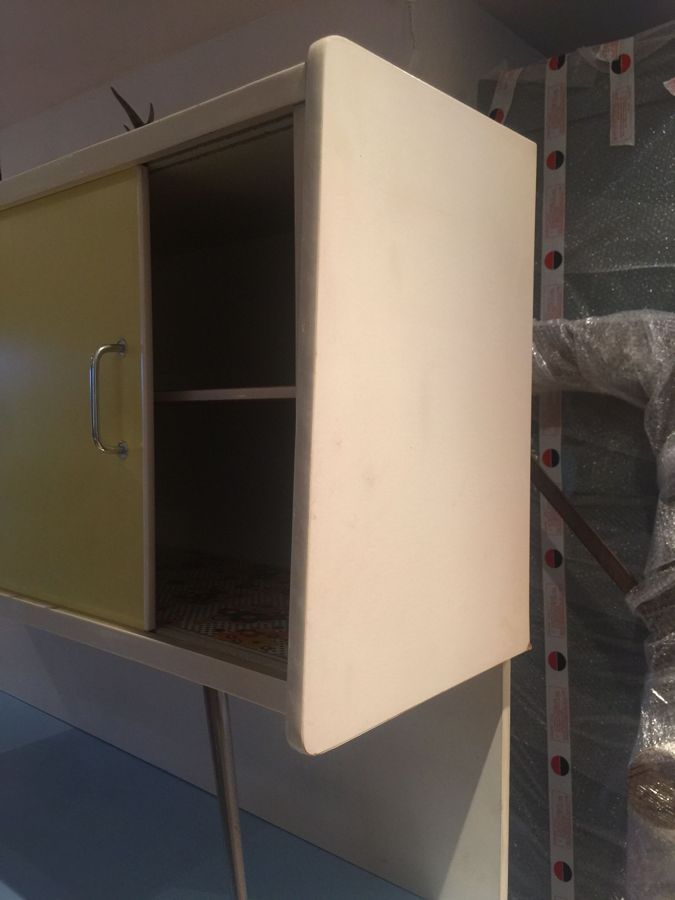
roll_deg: -1.2
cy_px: 450
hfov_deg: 48.2
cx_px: 338
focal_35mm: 29
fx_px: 754
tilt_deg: -1.8
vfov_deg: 61.7
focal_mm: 4.15
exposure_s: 1/17
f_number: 2.2
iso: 80
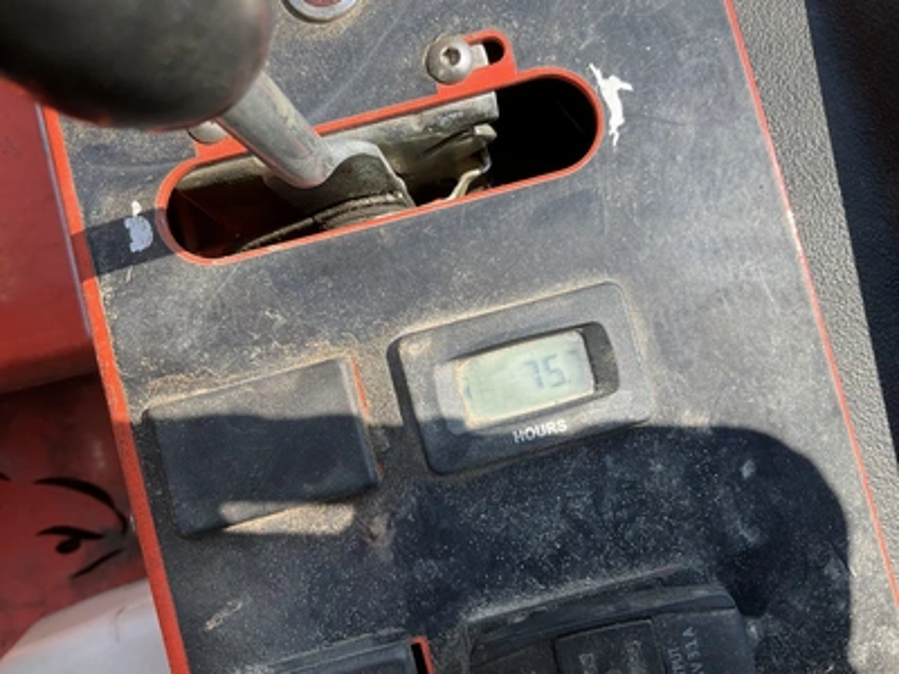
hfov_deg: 61.7
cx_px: 450
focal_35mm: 29
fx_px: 753
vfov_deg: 48.2
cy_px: 337
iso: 25
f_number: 1.8
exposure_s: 1/759
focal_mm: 3
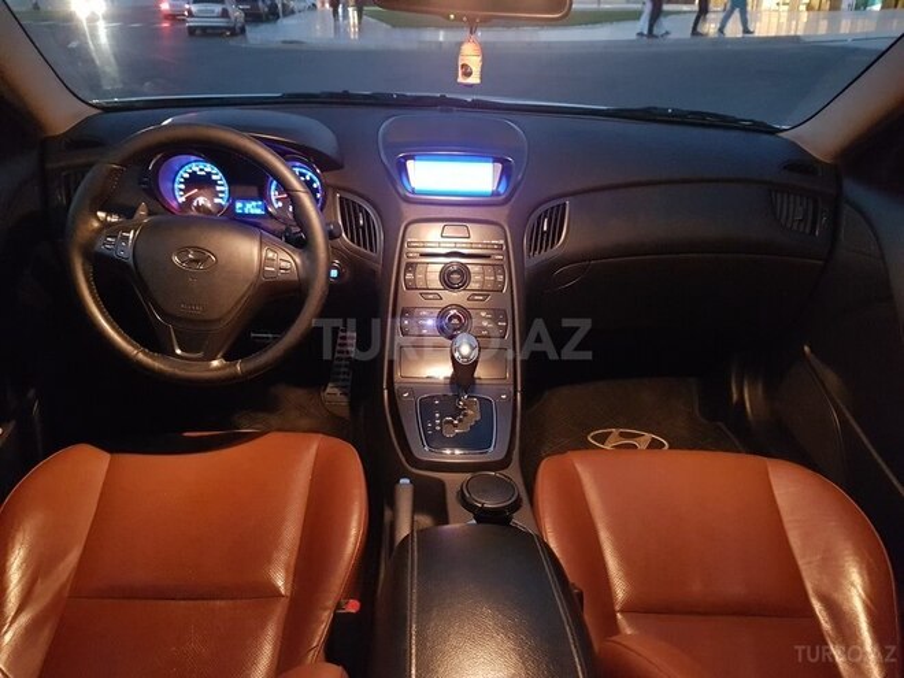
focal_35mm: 26
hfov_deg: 67.3
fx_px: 679
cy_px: 339
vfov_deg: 53.1
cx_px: 452
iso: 1000
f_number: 1.7
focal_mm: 4.2
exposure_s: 1/10
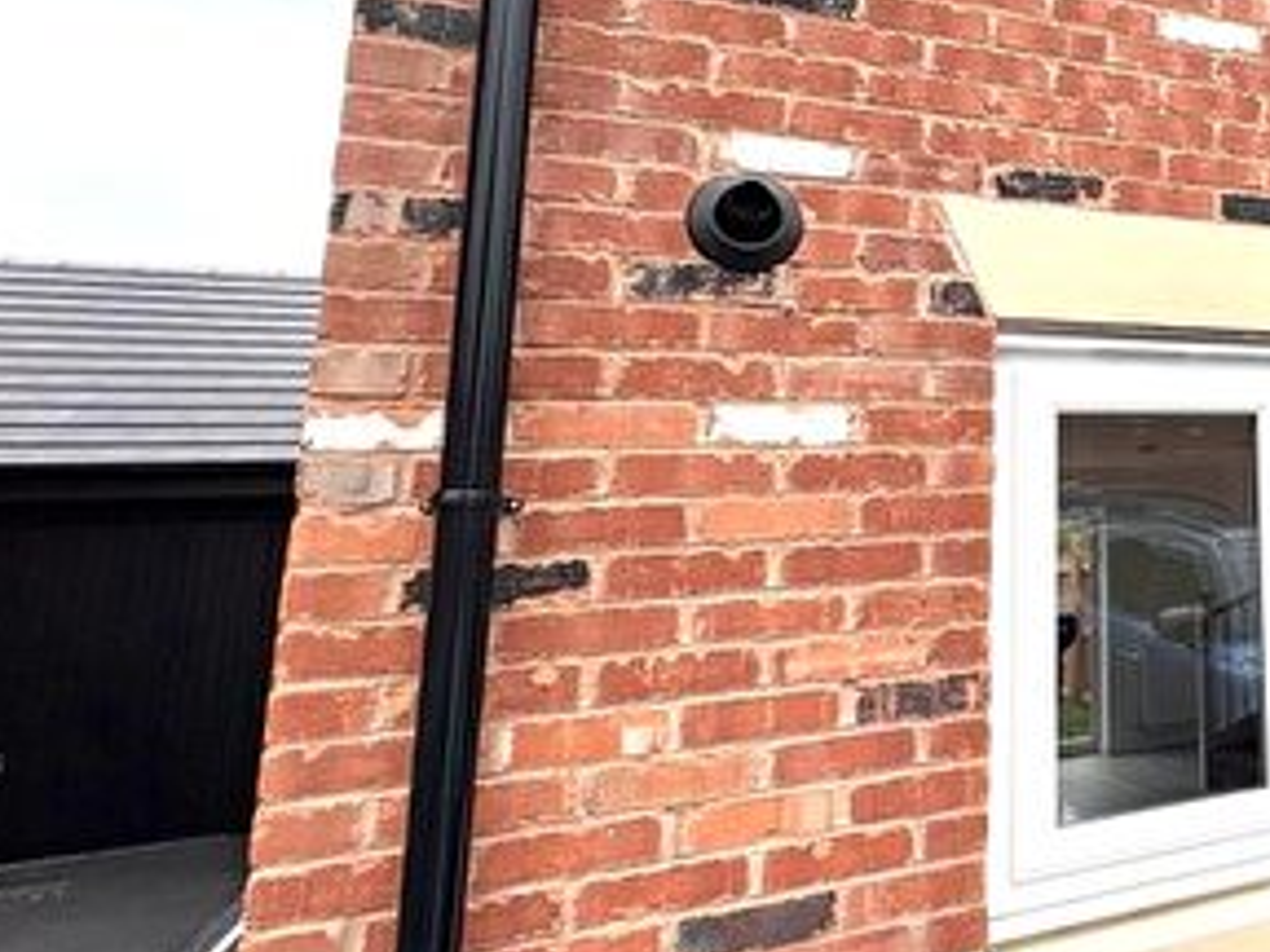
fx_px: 1247
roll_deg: +3.3
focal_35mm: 34
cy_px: 289
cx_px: 1446
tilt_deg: +10.7
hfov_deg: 41.2
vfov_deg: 41.1
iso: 40
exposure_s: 1/605
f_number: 2.2
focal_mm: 2.22
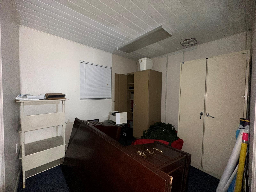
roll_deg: -0.5
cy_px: 96
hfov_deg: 102.1
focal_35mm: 14
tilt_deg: -1.2
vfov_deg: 85.7
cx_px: 128
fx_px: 104
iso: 250
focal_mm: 2.22
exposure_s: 1/39
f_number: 2.2
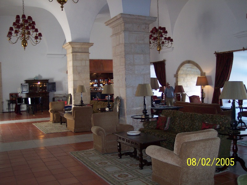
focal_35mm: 38
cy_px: 92
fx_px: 271
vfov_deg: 37.7
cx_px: 124
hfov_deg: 49.0
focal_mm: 8
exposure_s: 1/30
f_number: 2.8
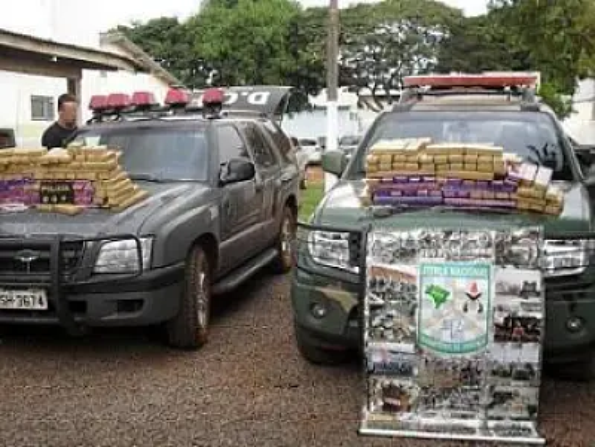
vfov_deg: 40.7
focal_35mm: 35
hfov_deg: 52.6
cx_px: 298
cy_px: 224
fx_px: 602
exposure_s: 1/45
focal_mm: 6.3
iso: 100
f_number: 3.2
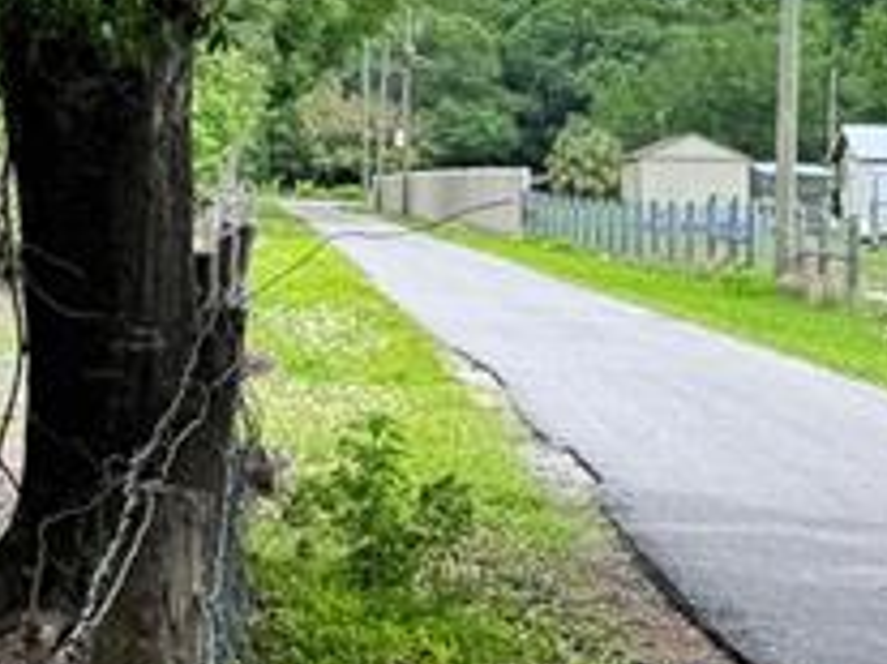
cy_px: -26
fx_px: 3047
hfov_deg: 13.3
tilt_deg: +2.8
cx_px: -1076
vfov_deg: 12.3
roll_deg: -2.6
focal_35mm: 119
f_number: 1.78
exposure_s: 1/980
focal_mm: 6.76
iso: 80
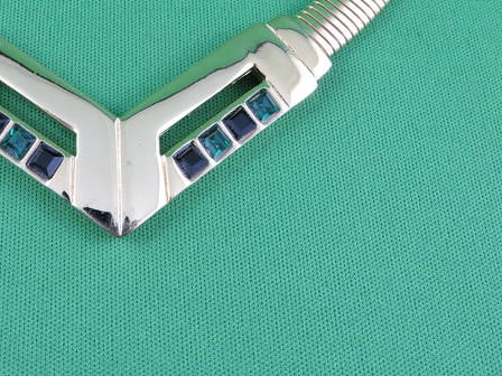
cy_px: 77
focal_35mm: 57
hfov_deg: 33.1
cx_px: 120
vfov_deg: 25.2
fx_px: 827
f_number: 3.6
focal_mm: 5.9
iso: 140
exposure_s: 1/30
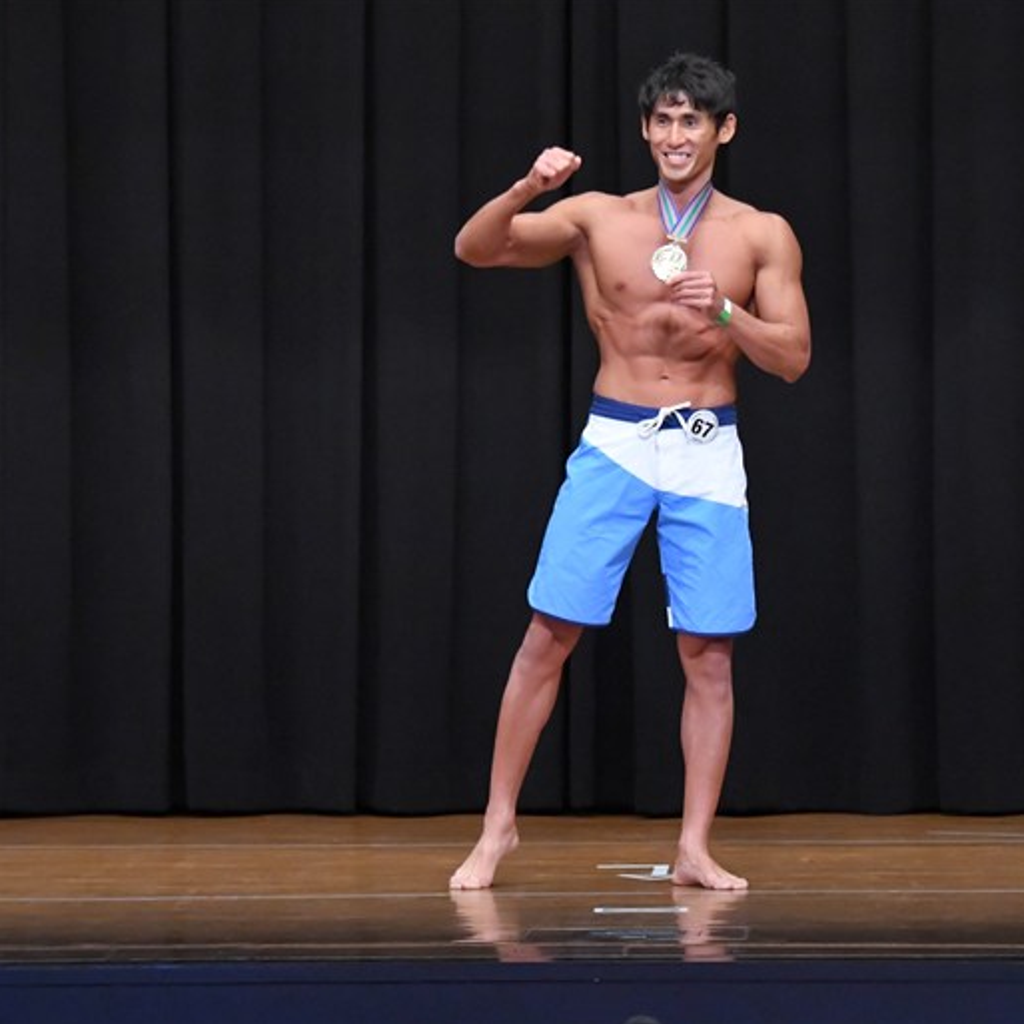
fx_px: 8668
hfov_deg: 6.8
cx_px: 660
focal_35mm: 259
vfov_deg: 6.8
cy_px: 513
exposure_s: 1/400
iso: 8000
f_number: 5.6
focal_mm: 135
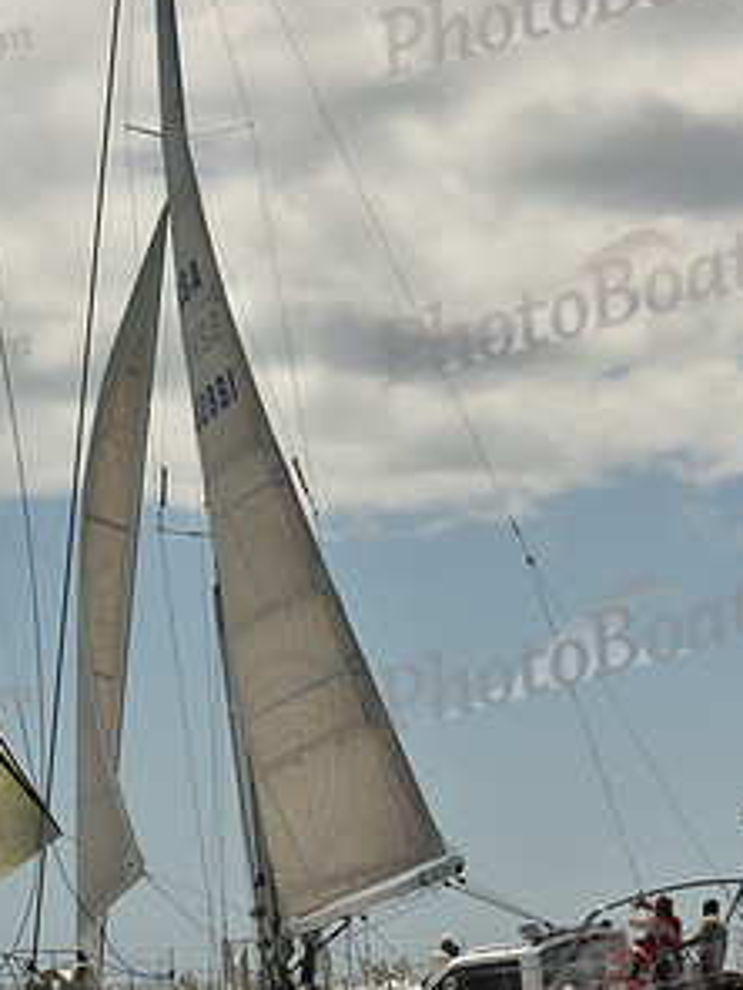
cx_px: 206
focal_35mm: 132
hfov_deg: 11.2
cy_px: 522
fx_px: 3778
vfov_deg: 14.9
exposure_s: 1/800
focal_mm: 70
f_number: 14
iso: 320
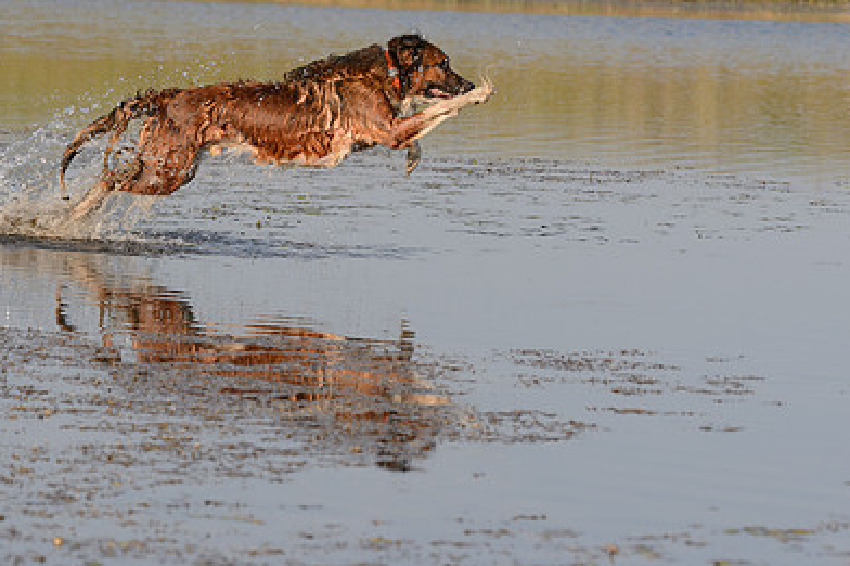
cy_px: 176
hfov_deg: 7.0
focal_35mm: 296
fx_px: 6986
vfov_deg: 4.6
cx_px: 310
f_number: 8
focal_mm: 200
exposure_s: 1/1600
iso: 720
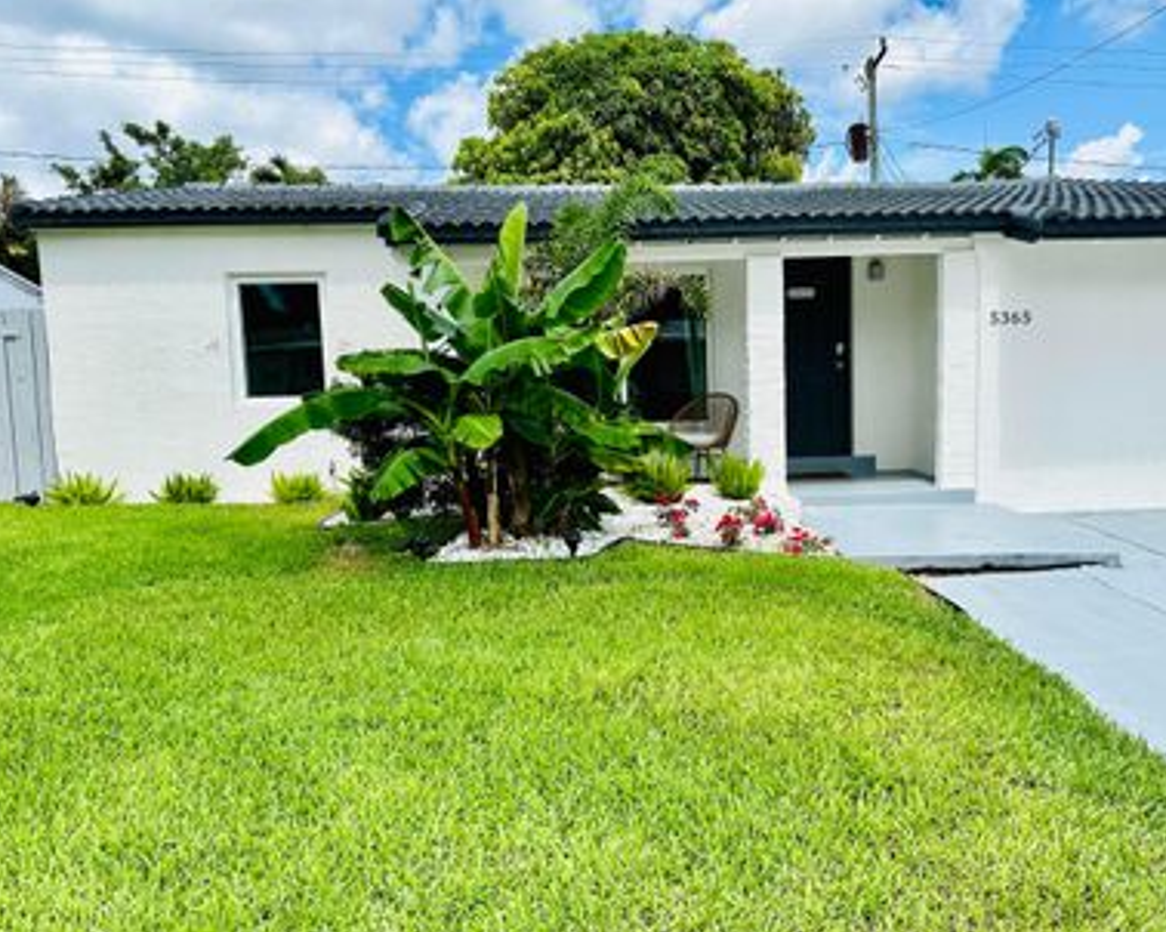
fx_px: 1069
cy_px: 477
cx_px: 685
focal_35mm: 31
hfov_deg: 56.9
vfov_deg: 47.1
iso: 80
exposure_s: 1/4184
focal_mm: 6.86
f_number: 1.78
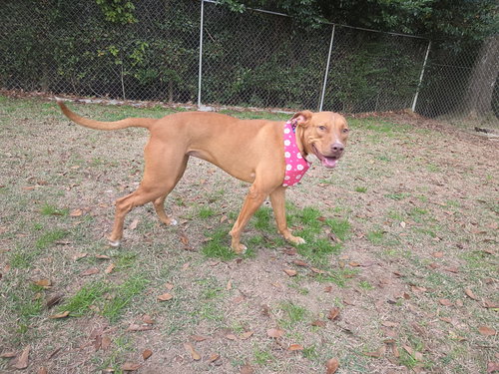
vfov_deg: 58.9
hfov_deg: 73.9
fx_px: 332
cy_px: 187
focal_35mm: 23
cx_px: 250
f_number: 1.8
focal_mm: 5.4
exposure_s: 1/180
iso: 200
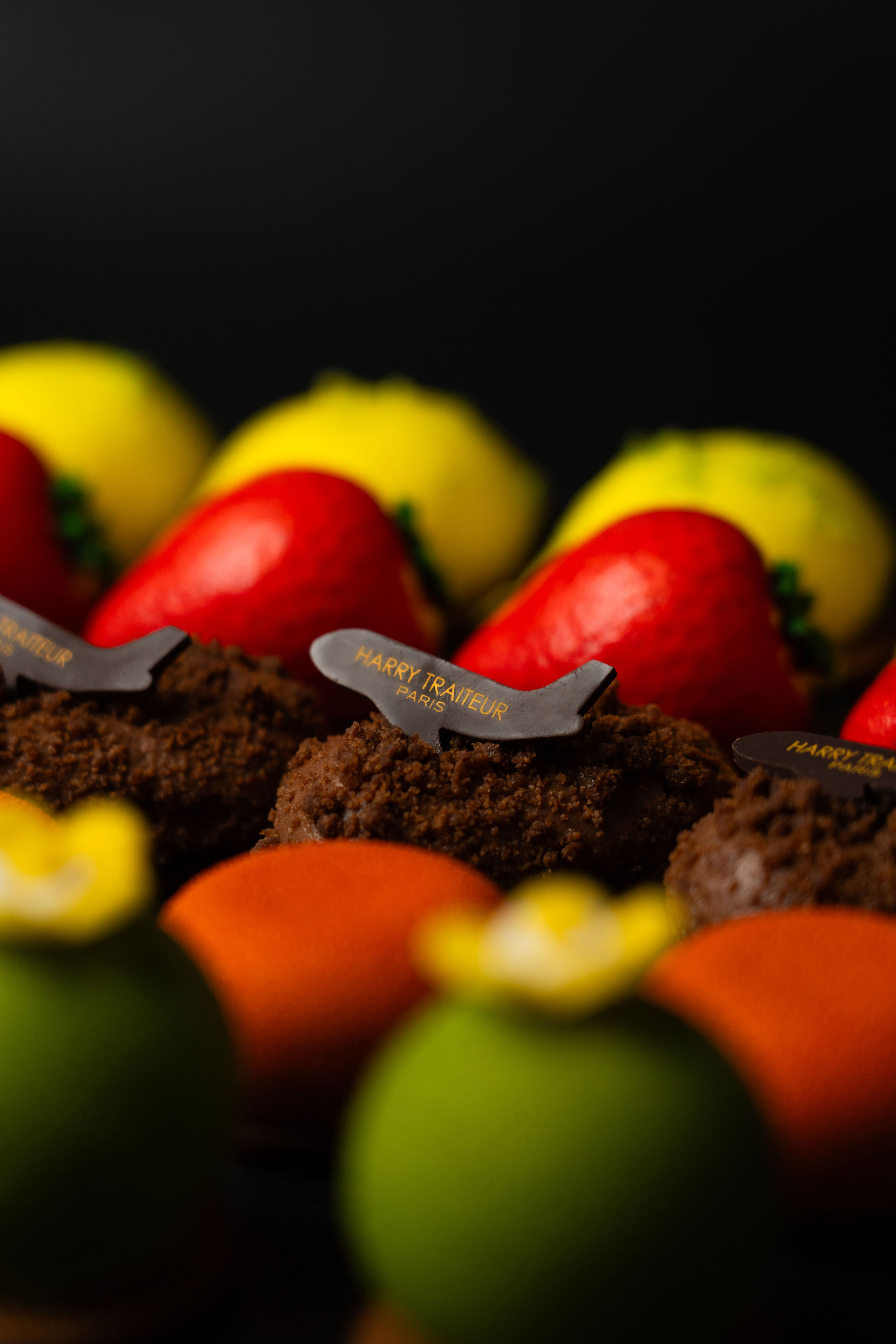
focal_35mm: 105
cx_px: 448
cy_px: 672
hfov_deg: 13.0
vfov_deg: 19.5
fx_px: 3920
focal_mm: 105
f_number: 4
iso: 200
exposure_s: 1/100
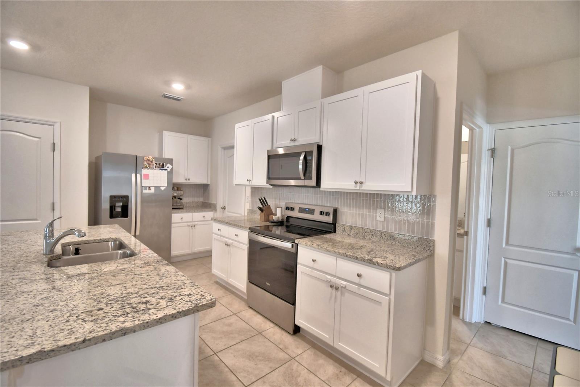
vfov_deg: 77.3
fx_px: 242
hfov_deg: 100.4
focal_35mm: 15
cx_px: 290
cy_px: 194
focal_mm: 10
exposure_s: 1/40
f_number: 4.5
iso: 400
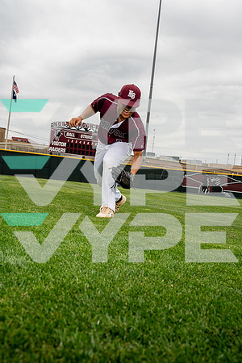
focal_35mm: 48
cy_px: 182
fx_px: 484
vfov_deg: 41.1
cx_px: 121
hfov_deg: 28.1
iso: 400
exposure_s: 1/800
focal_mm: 48
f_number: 11
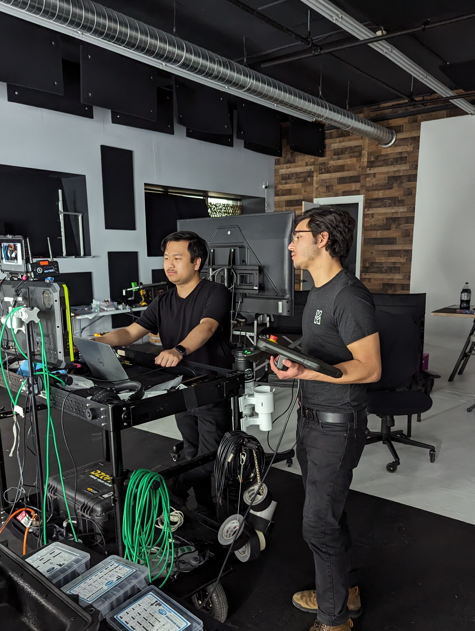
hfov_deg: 48.3
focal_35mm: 29
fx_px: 529
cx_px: 215
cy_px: 358
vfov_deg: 61.4
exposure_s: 1/275
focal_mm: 6.81
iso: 1129
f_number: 1.85
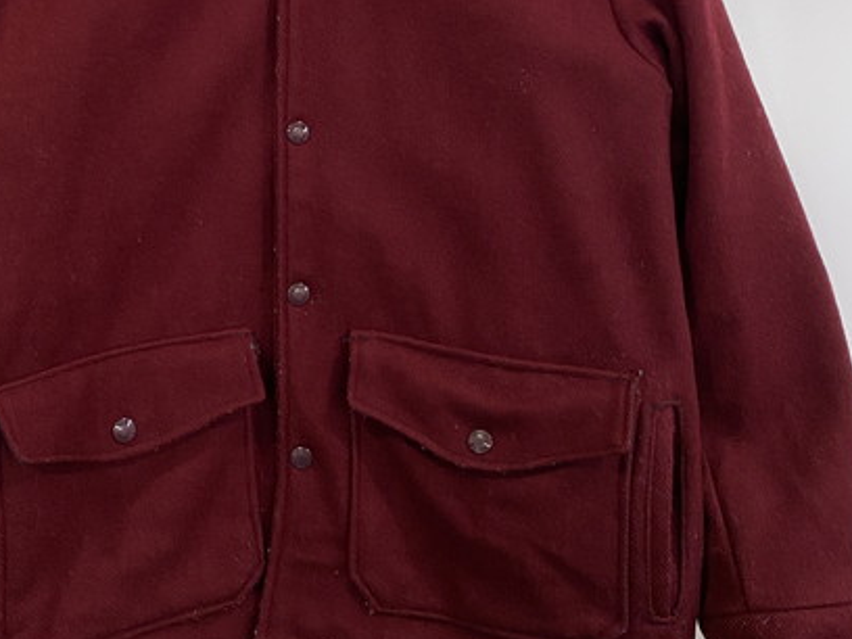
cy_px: 115
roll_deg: +1.3
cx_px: 297
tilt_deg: -18.3
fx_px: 1255
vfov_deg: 27.9
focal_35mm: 51
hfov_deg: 37.2
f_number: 1.8
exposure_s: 1/50
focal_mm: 4.25
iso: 64
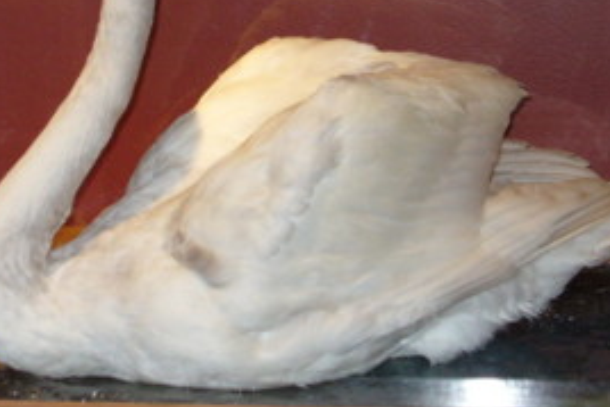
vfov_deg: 9.2
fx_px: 2526
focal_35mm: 149
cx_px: 298
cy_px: 59
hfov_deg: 13.8
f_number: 3.1
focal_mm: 9.9
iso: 150
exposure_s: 1/60
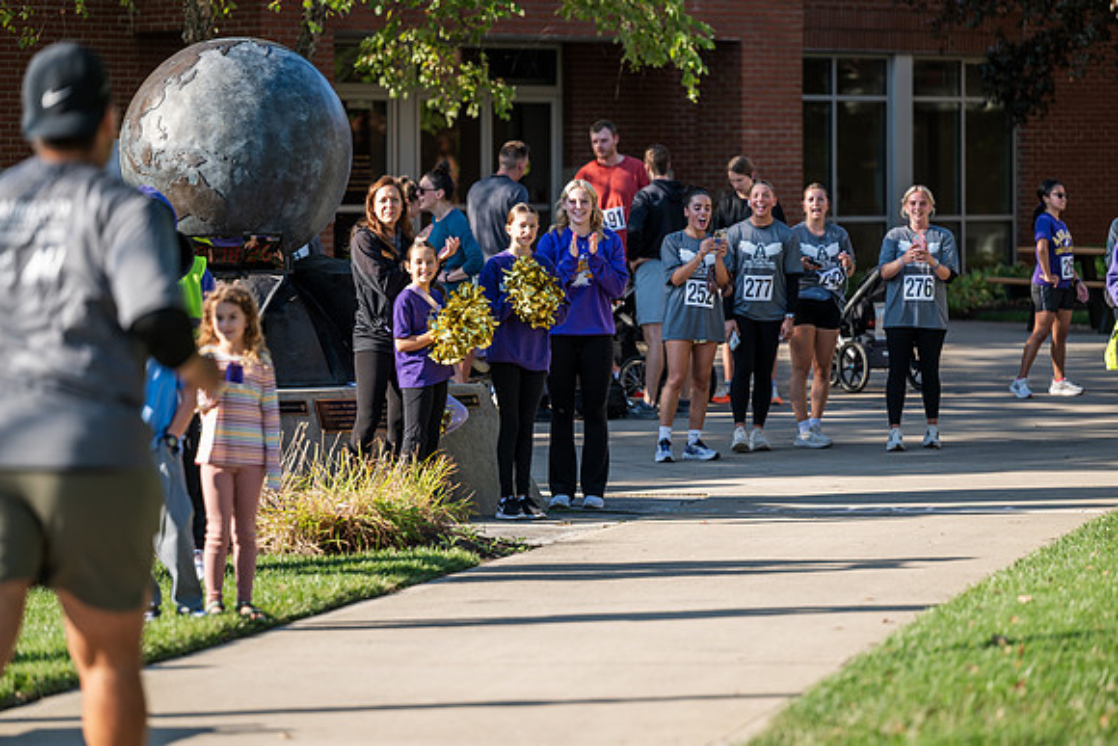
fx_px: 4970
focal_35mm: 160
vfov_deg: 8.6
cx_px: 559
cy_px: 373
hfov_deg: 12.8
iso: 125
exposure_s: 1/640
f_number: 3.2
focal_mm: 160
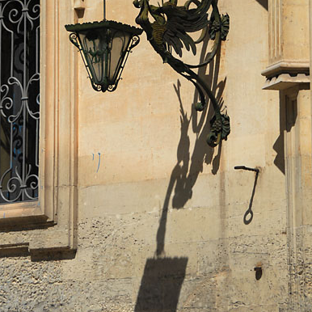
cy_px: 107
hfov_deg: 11.4
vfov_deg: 11.4
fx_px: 1567
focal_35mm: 154
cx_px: 164
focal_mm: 75
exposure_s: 1/1250
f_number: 5
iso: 200
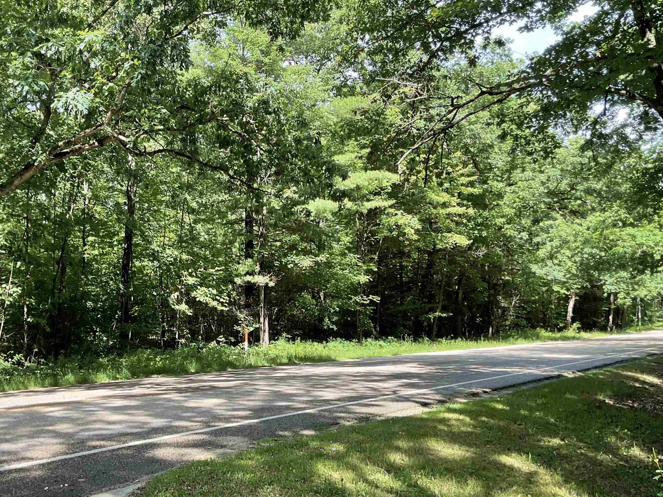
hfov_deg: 46.3
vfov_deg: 36.0
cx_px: 236
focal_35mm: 40
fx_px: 766
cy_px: 257
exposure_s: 1/147
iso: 16
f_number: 1.8
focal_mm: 3
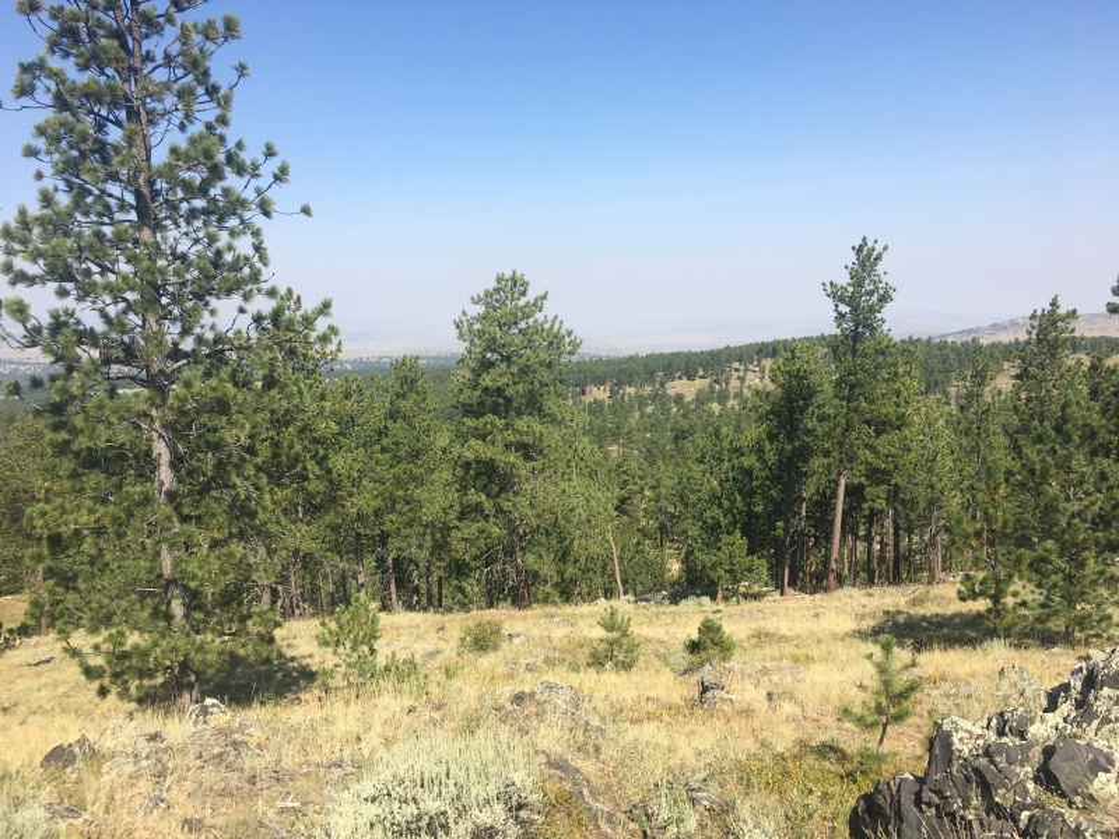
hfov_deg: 61.7
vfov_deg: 48.2
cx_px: 560
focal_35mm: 29
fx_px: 937
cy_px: 420
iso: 25
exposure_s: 1/1221
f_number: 2.2
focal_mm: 4.15
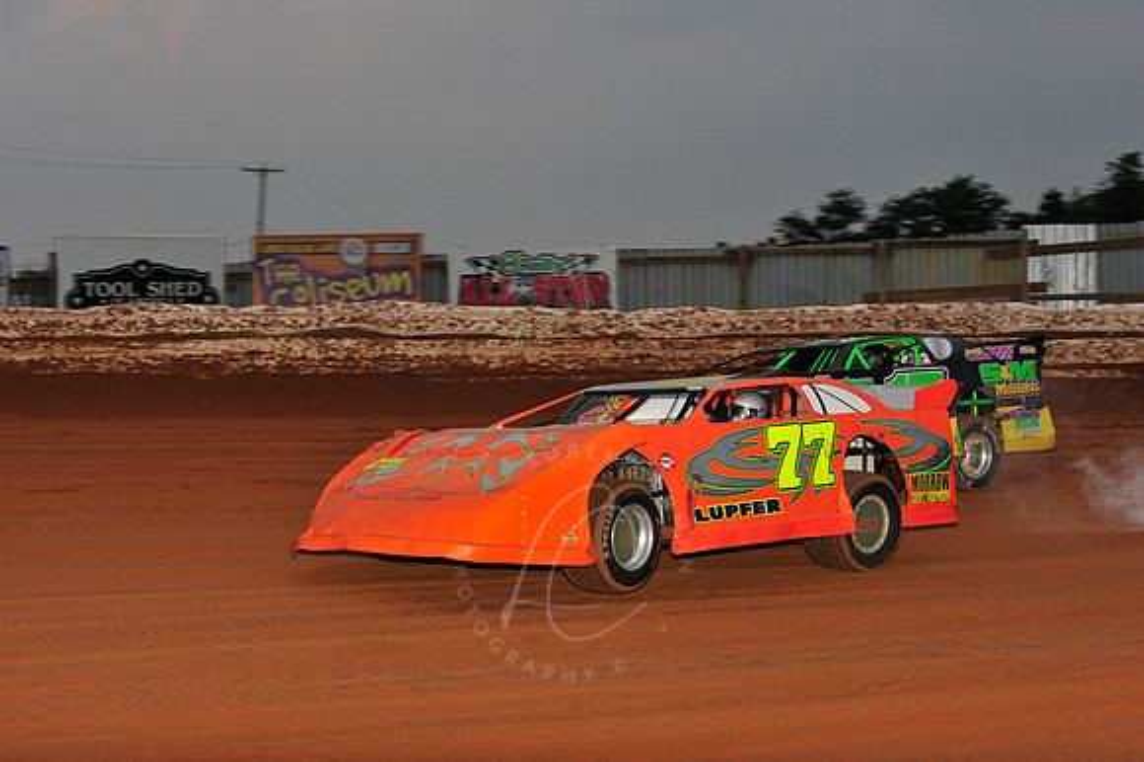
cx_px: 572
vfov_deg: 15.9
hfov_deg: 23.7
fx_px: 2731
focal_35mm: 86
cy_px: 381
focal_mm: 86
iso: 1000
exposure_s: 1/320
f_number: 8
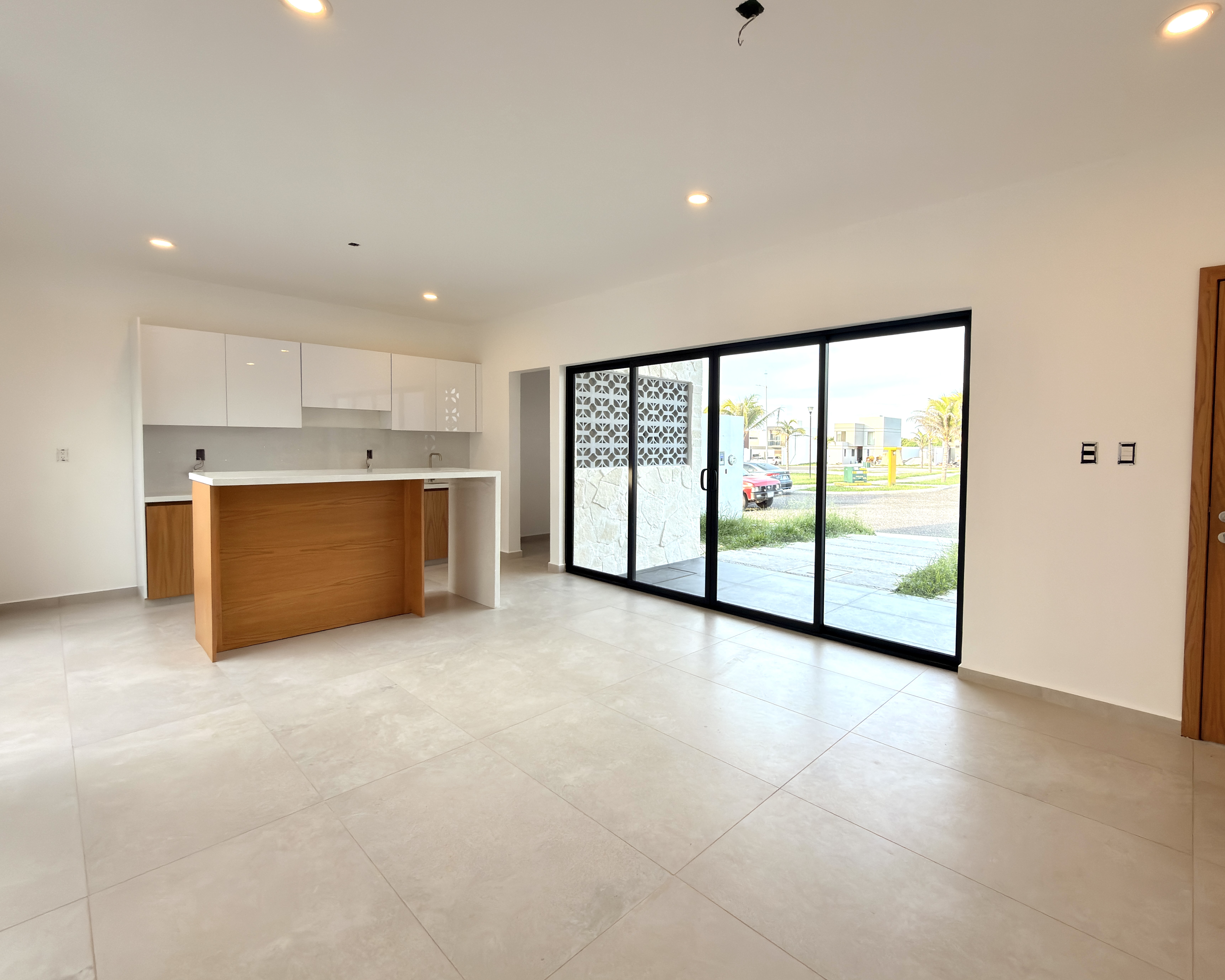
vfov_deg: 80.3
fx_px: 580
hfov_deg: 92.7
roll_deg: -0.2
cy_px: 463
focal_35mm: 16
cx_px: 686
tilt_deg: -3.0
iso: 50
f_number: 2.2
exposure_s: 1/115
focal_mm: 2.22
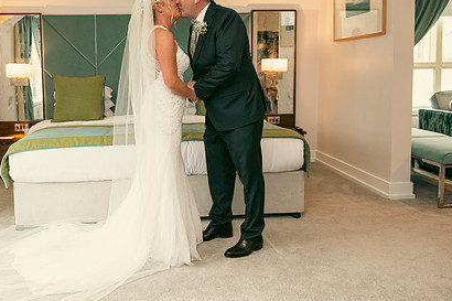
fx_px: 439
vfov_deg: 37.7
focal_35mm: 35
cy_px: 119
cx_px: 174
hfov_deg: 53.9
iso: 800
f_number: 3.5
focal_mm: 24
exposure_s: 1/160
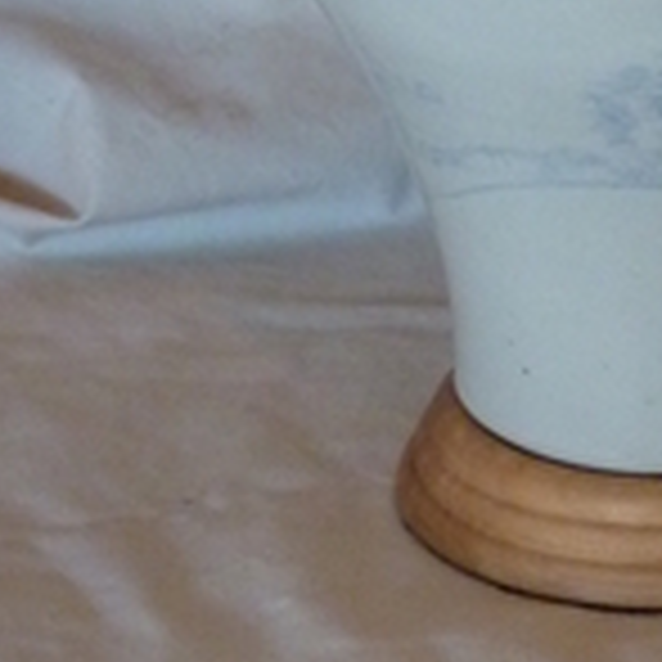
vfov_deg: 9.4
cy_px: -376
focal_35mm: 180
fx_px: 3895
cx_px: 626
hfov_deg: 9.7
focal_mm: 7.3
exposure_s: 1/25
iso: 400
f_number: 3.7
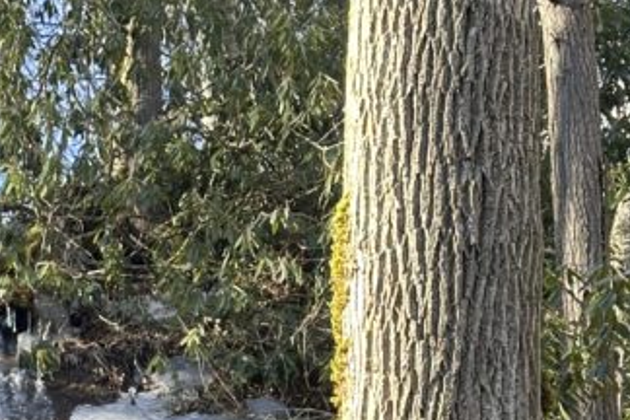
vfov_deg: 8.1
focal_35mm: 158
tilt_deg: +18.6
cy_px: 929
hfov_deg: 12.8
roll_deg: +0.7
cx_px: -16
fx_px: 2765
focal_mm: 6.86
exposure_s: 1/180
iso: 64
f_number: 1.78
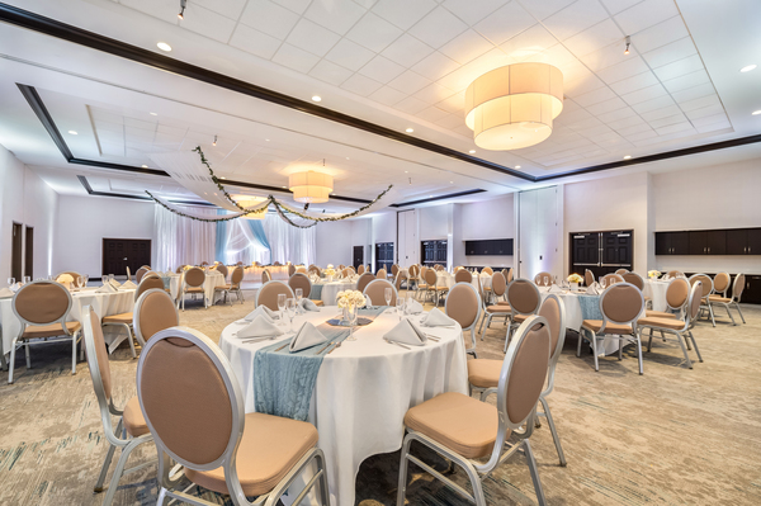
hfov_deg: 100.4
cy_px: 253
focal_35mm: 15
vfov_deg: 77.2
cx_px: 380
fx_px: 317
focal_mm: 15
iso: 500
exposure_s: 1/1.25
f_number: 8
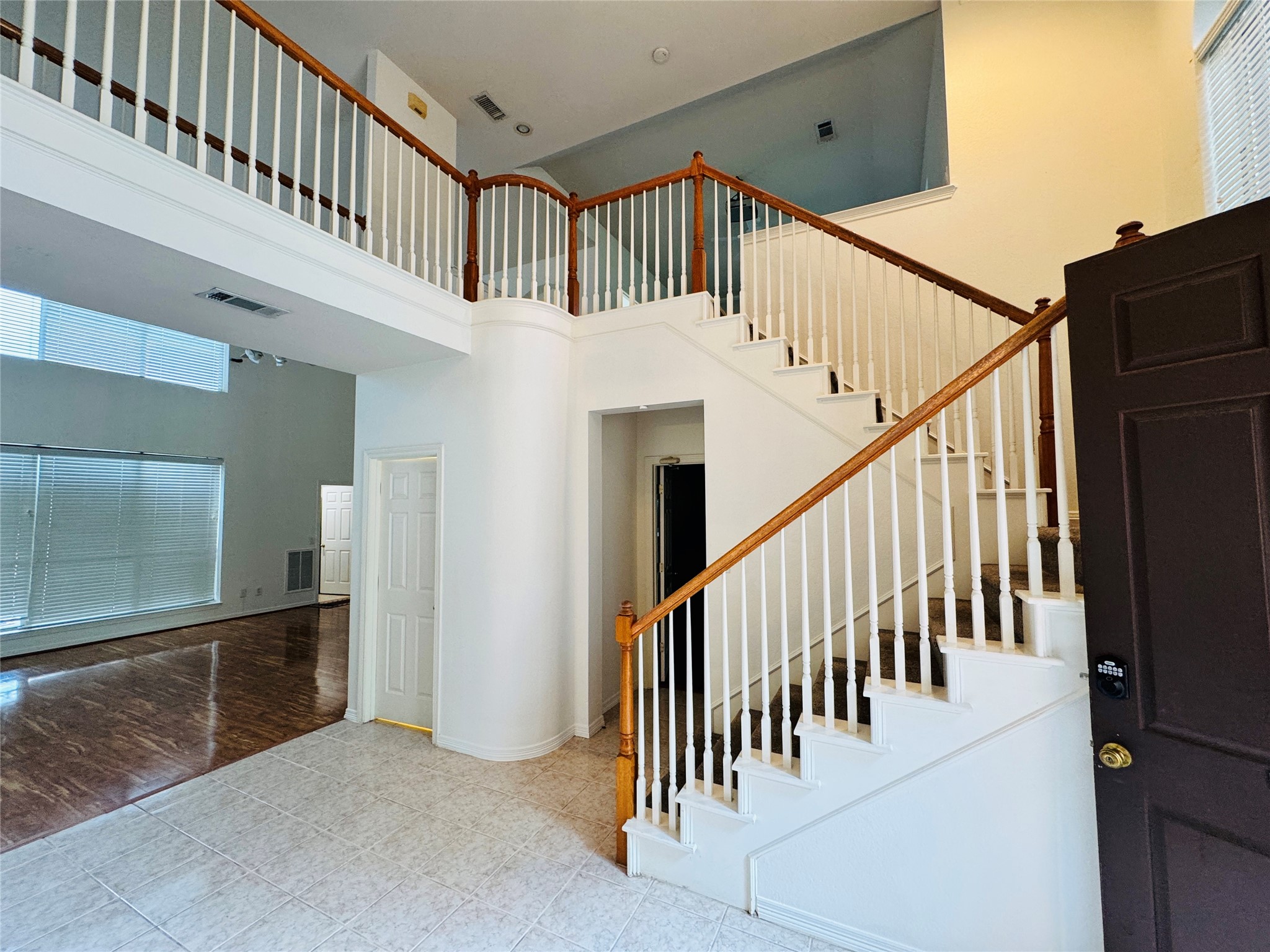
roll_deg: -0.1
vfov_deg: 85.7
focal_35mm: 14
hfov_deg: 102.1
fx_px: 514
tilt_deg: +2.7
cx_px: 635
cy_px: 476
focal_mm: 2.22
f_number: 2.2
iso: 200
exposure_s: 1/60
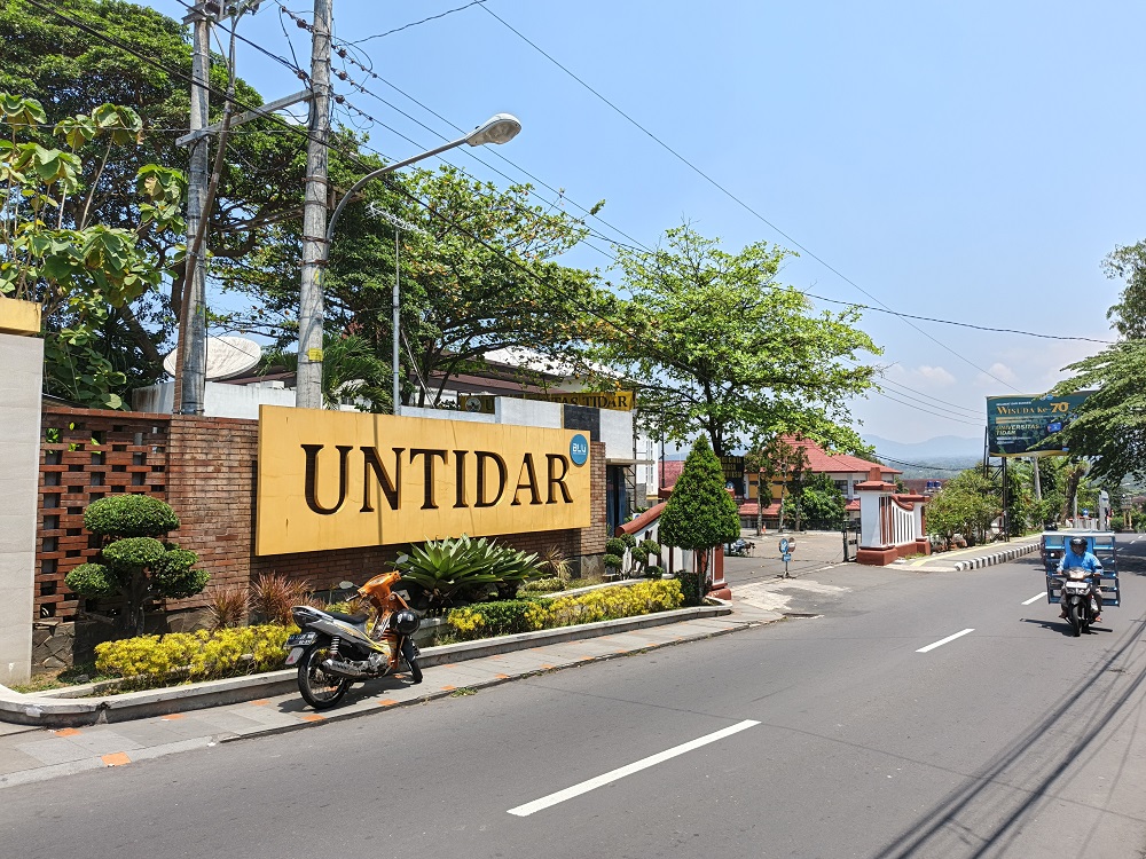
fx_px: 761
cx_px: 573
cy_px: 430
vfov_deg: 58.9
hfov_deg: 73.9
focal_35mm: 23
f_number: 1.8
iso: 53
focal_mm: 5.56
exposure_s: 1/866
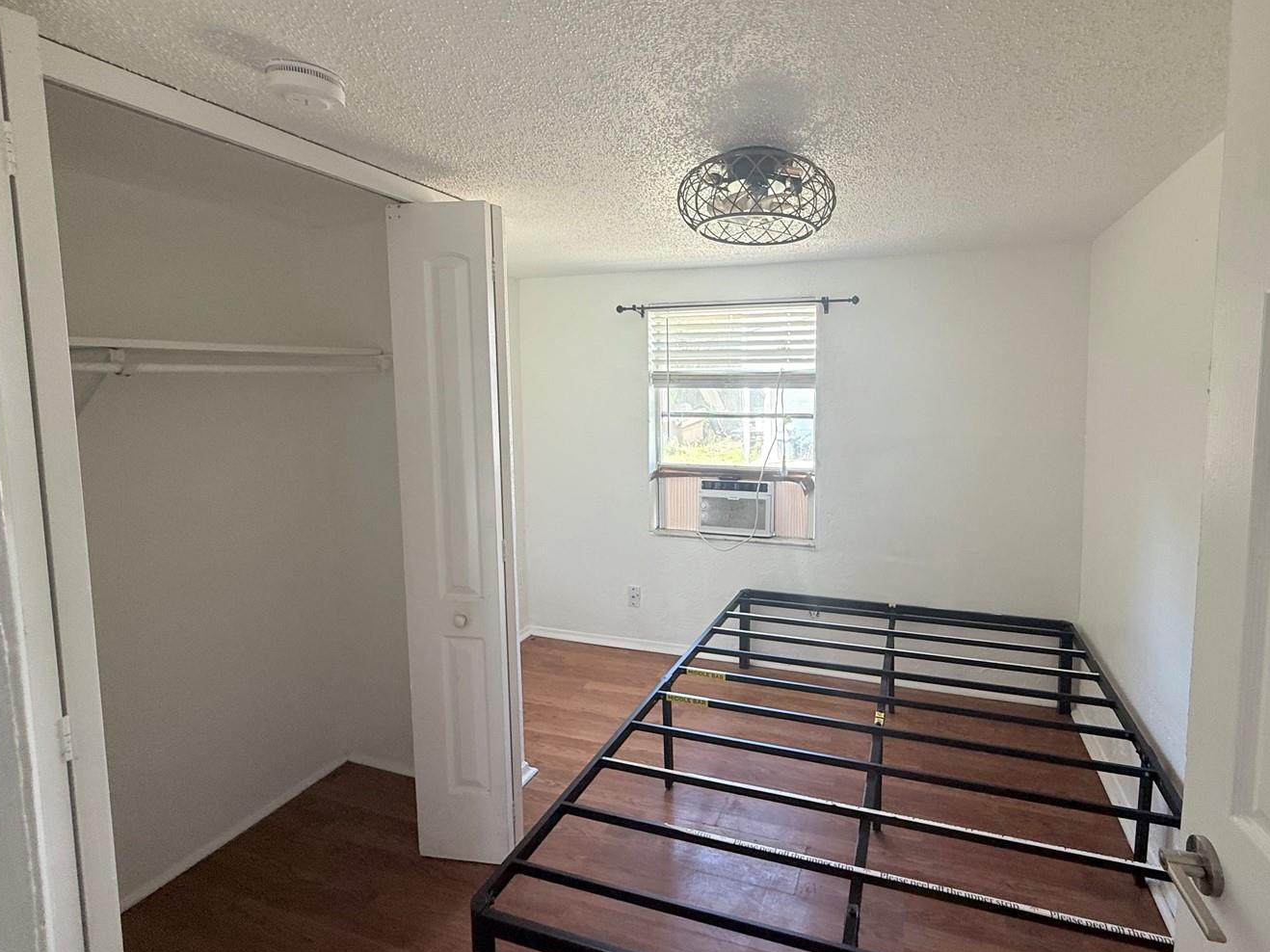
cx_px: 732
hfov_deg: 90.4
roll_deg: -0.5
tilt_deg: -4.7
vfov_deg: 74.6
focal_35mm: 17
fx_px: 624
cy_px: 438
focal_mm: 2.22
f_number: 2.2
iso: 100
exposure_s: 1/99
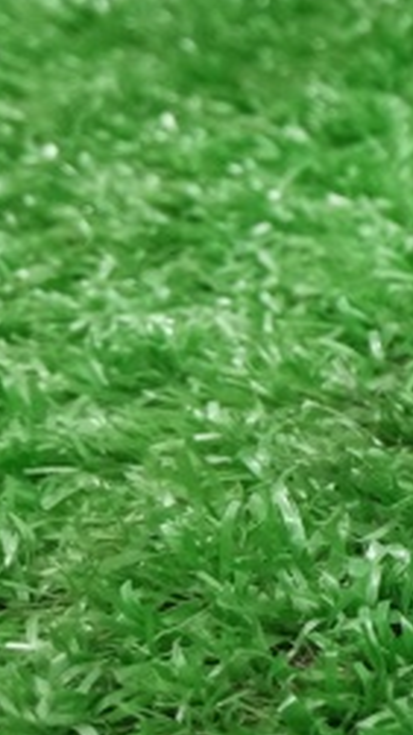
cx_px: 896
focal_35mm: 75
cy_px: 315
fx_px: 1462
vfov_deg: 28.2
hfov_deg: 13.2
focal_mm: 3.79
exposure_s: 1/25
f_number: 2.2
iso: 420
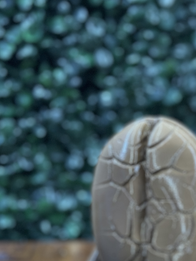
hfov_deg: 15.8
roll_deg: +0.2
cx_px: 150
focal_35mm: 93
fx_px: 702
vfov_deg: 20.7
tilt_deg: -12.1
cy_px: 223
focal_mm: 6.86
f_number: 1.78
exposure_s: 1/25
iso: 640
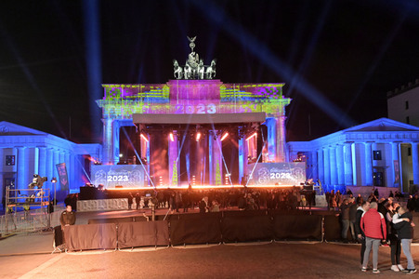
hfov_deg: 46.4
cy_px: 140
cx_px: 210
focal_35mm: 42
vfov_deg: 31.8
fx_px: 488
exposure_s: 1/200
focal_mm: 42
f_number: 4
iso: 12800
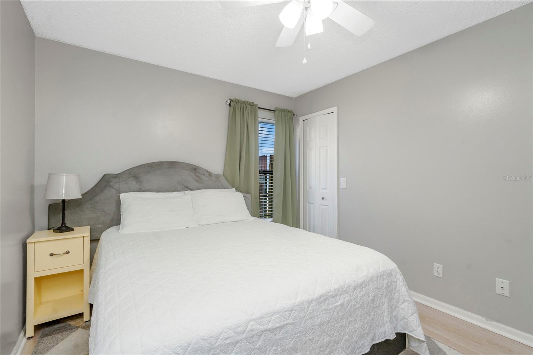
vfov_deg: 73.7
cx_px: 266
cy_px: 178
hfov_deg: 96.7
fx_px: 237
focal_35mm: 16
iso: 1000
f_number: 6.7
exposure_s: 1/60
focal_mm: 16
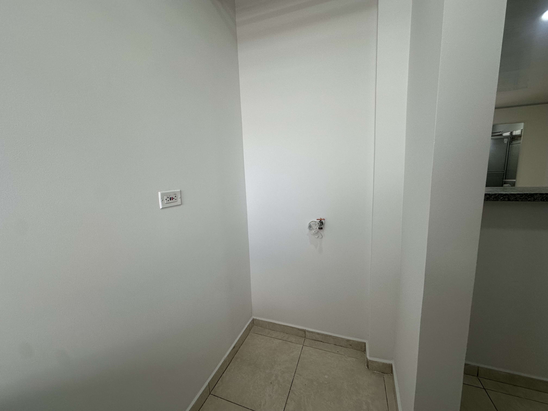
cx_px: 274
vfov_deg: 85.7
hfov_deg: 102.1
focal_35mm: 14
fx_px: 222
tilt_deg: -8.6
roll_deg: +2.5
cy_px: 206
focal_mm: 2.22
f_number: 2.2
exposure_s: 1/120
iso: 100
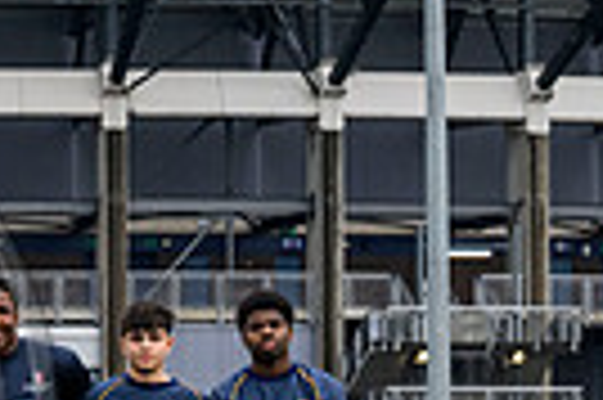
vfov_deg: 4.5
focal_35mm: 304
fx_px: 5086
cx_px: -405
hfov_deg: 6.7
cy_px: 443
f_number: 5.6
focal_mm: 70
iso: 2500
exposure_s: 1/1000
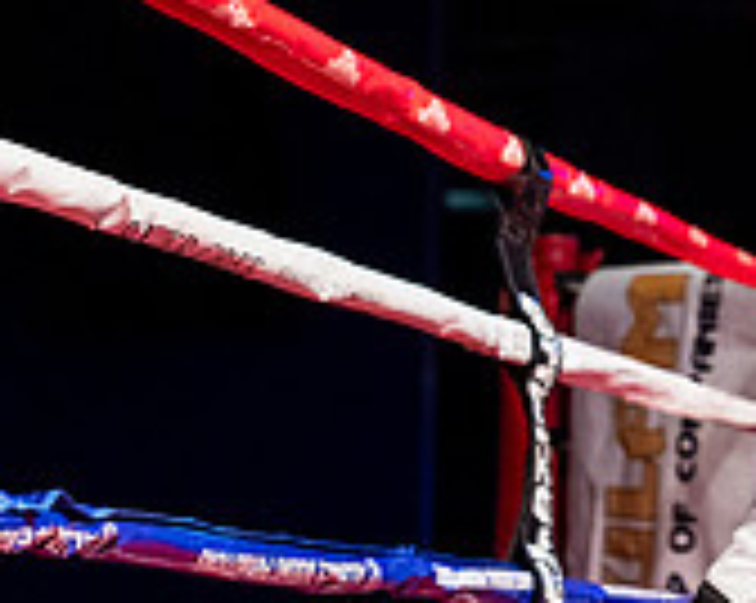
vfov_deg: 9.5
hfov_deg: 11.2
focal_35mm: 162
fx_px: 3620
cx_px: 1282
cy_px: 146
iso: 4000
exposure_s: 1/1000
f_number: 2.8
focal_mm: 50
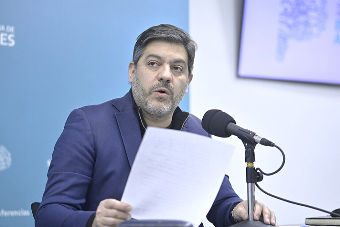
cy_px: 114
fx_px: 774
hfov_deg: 24.8
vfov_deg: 16.7
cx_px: 170
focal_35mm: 82
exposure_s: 1/400
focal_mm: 82
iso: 4000
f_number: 2.8
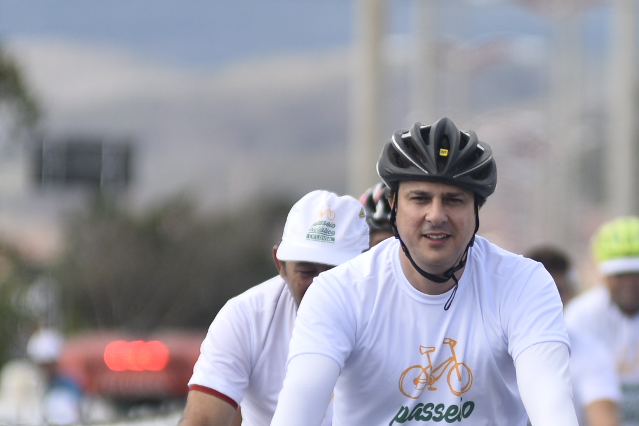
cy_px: 354
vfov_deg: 2.0
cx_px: 564
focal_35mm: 678
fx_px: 12034
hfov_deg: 3.0
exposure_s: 1/2000
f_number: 2.8
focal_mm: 200
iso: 125
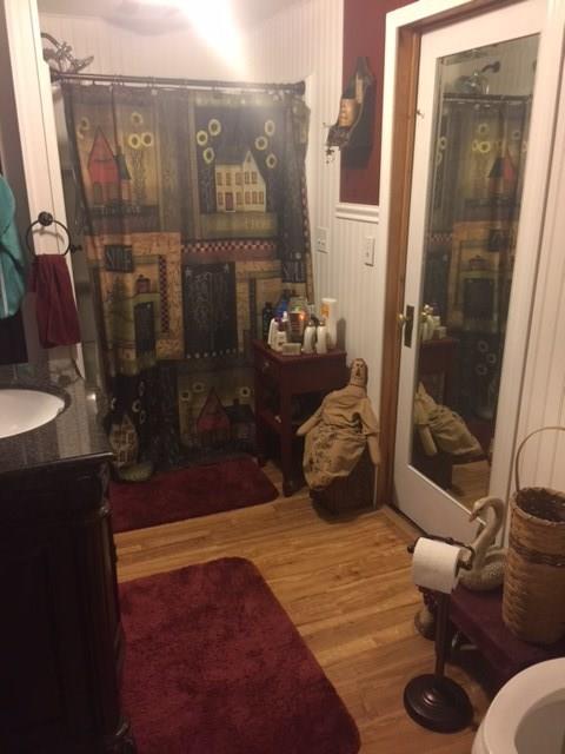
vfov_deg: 61.7
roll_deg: +0.4
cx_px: 282
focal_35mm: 29
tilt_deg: -17.1
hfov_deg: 48.2
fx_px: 631
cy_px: 377
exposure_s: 1/10
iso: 100
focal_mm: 4.15
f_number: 2.2
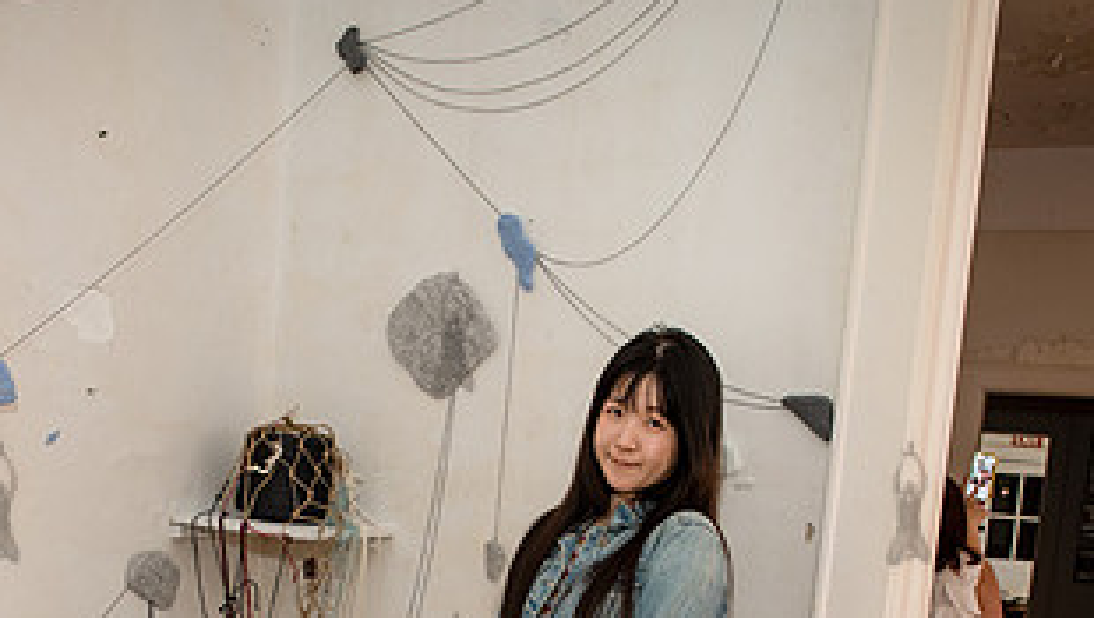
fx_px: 1365
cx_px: 452
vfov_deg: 23.9
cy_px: 673
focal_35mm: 47
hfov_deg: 43.5
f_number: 4.5
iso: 800
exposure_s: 1/200
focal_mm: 24
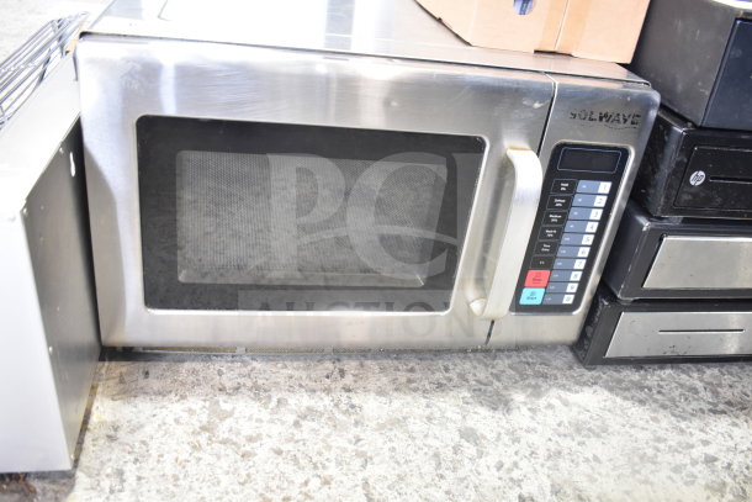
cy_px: 251
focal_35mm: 32
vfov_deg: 41.7
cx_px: 376
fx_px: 658
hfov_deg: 59.5
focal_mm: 21
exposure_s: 1/30
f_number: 3.8
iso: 800
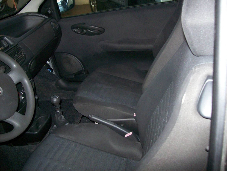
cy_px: 86
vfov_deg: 39.7
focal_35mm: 36
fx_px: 236
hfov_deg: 51.4
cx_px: 114
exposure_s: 1/64
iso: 200
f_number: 2.7
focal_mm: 6
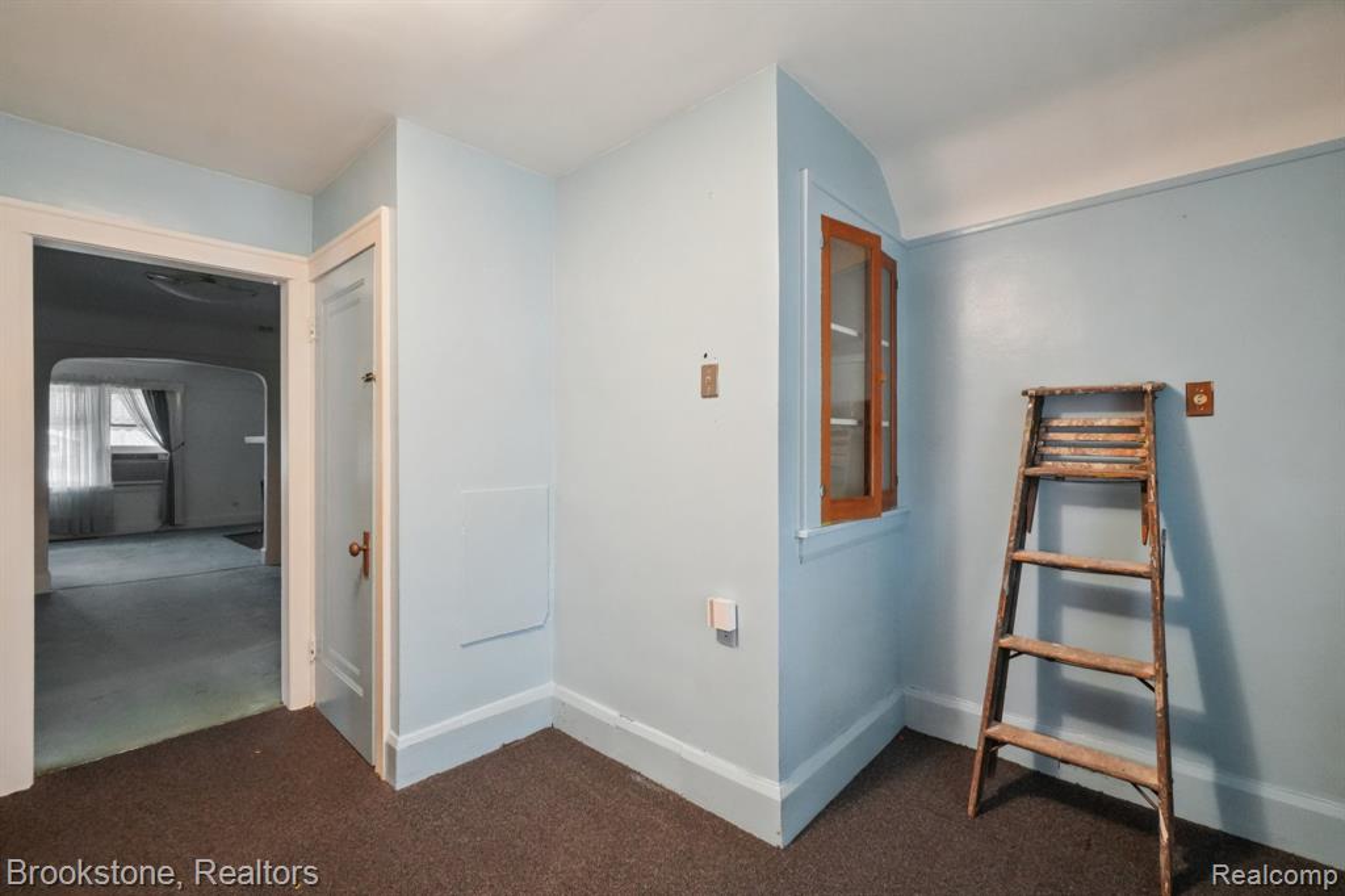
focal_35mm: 15
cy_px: 448
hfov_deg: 100.4
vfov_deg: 77.3
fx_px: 560
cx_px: 672
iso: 6400
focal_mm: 10
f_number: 8
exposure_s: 1/30
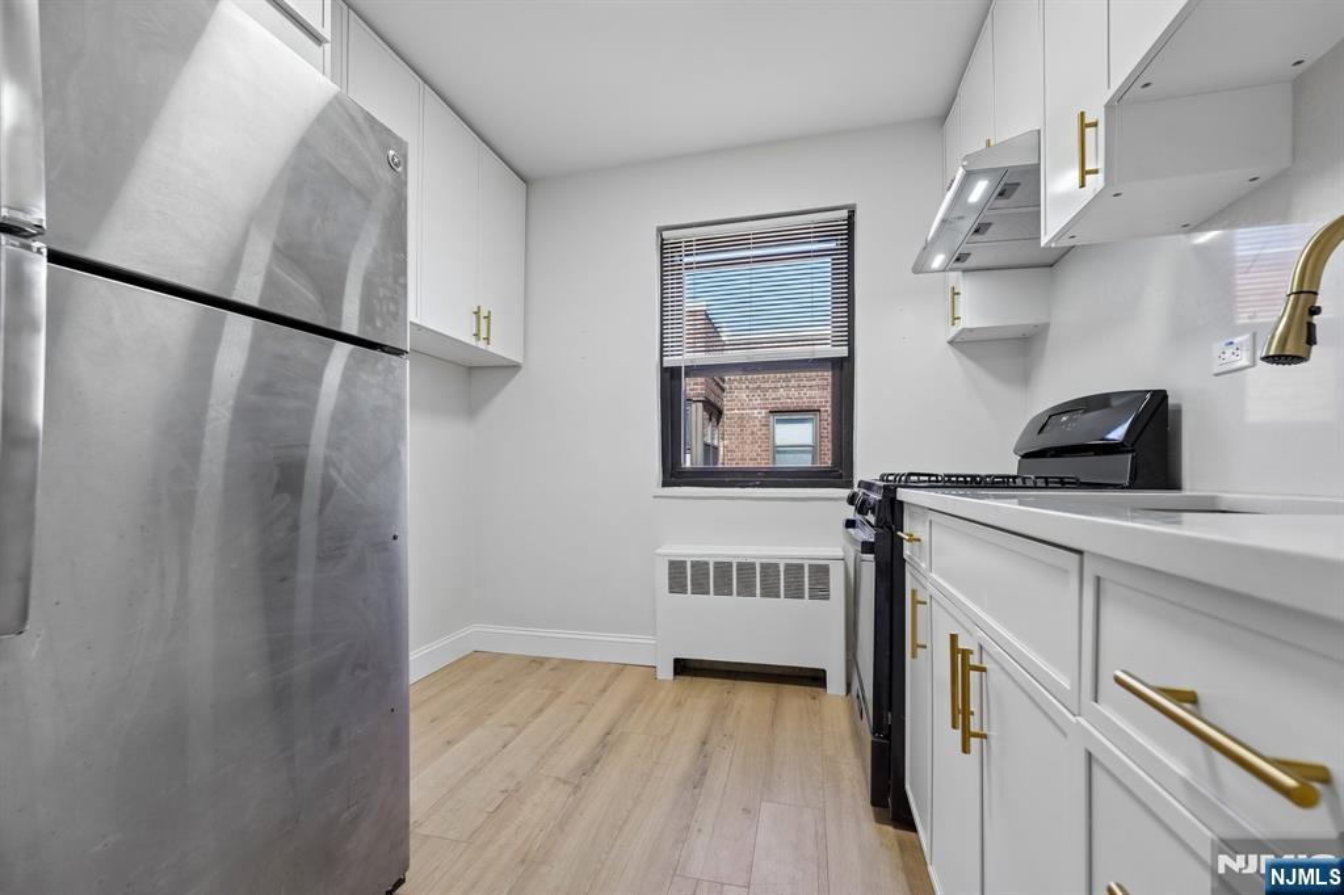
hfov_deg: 104.3
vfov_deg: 81.2
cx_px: 672
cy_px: 448
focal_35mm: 14
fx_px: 522
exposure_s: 1/25
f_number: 8
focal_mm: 14
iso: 250
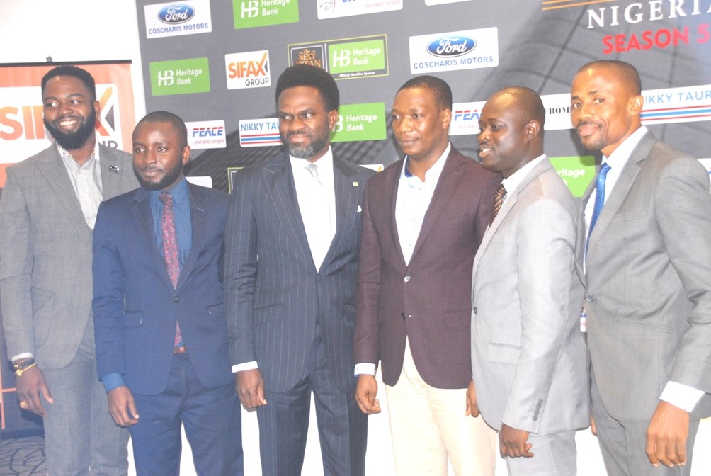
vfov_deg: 17.5
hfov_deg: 26.0
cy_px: 238
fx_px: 1542
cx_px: 356
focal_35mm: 78
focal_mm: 52
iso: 400
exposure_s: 1/60
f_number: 4.8
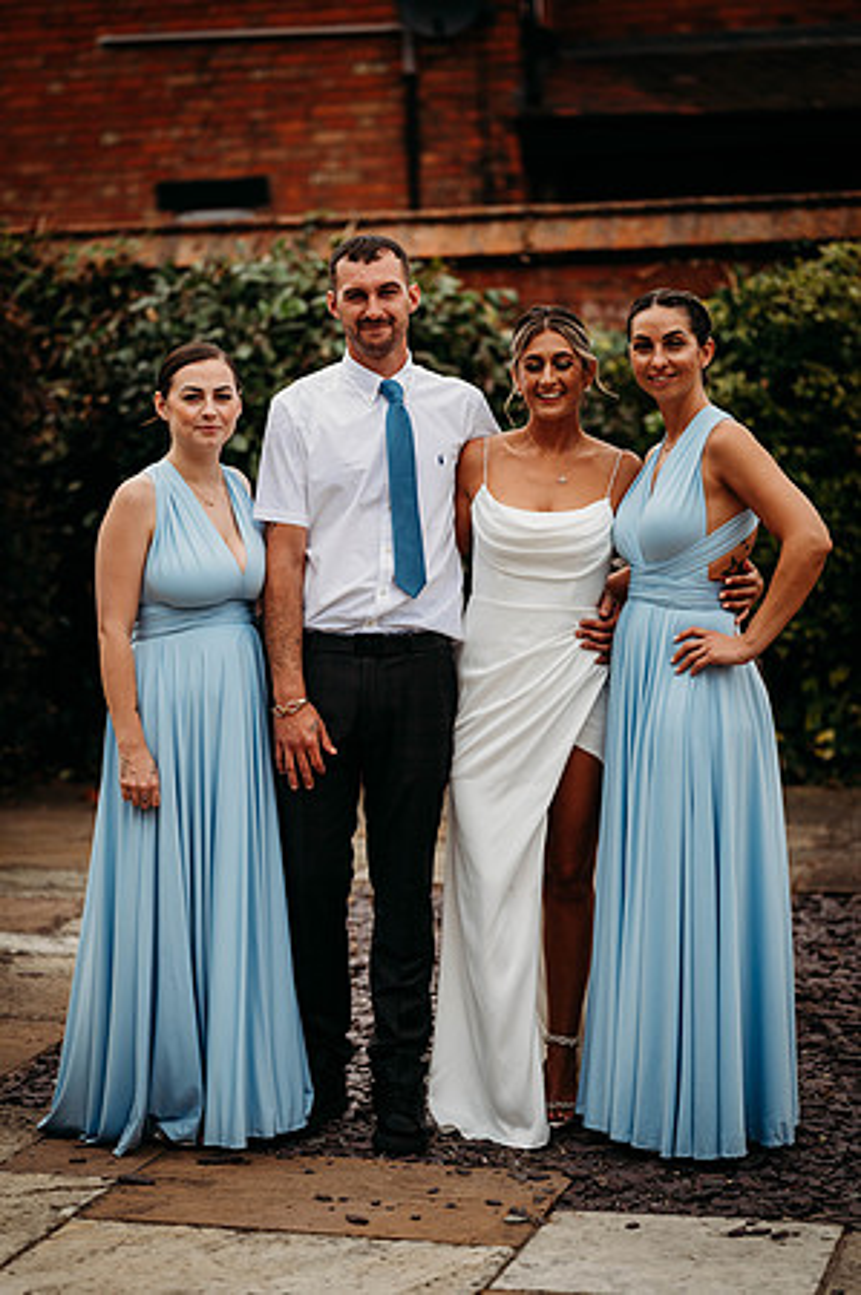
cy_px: 648
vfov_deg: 23.9
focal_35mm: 85
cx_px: 430
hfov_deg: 16.0
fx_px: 3056
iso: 100
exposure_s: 1/1250
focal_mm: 85
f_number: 2.2
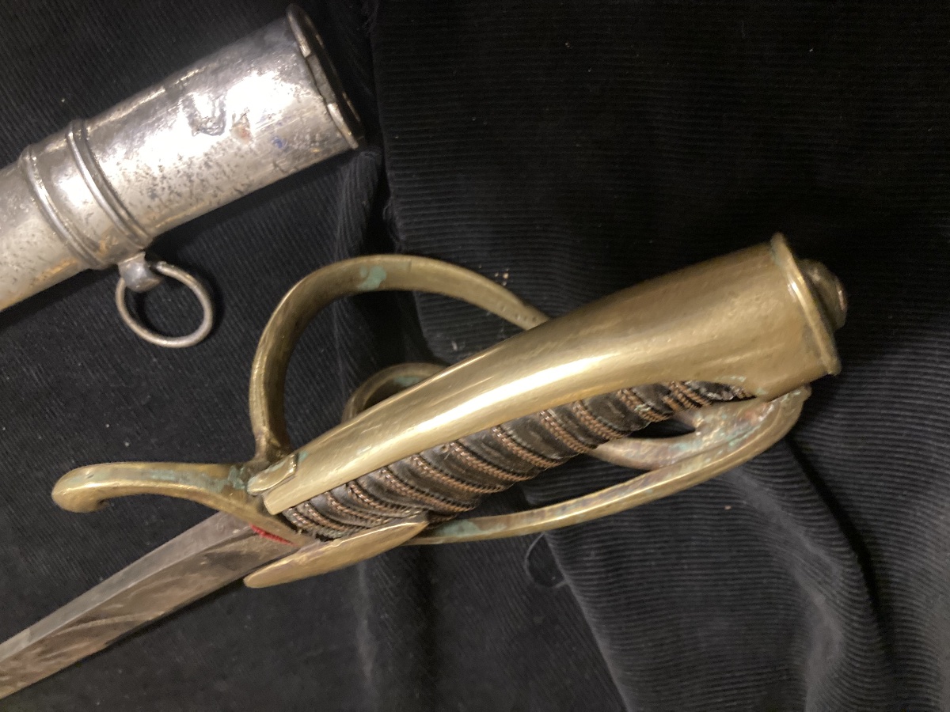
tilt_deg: -66.7
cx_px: 475
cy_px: 356
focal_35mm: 28
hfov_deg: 63.4
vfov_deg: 49.7
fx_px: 768
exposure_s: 1/25
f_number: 1.8
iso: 640
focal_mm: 3.99
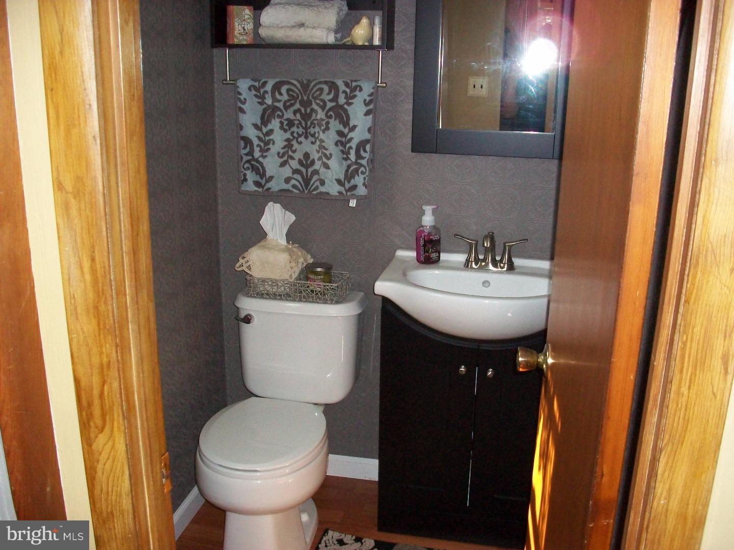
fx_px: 721
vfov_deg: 41.8
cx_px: 367
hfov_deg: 54.0
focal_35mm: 34
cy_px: 275
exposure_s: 1/125
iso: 200
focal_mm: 5.7
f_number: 2.8
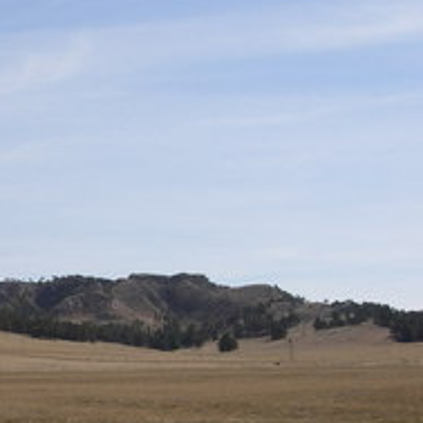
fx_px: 1230
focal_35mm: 89
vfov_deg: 19.3
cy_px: 332
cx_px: -92
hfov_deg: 18.4
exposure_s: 1/400
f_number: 6.6
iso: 80
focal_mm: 6.3
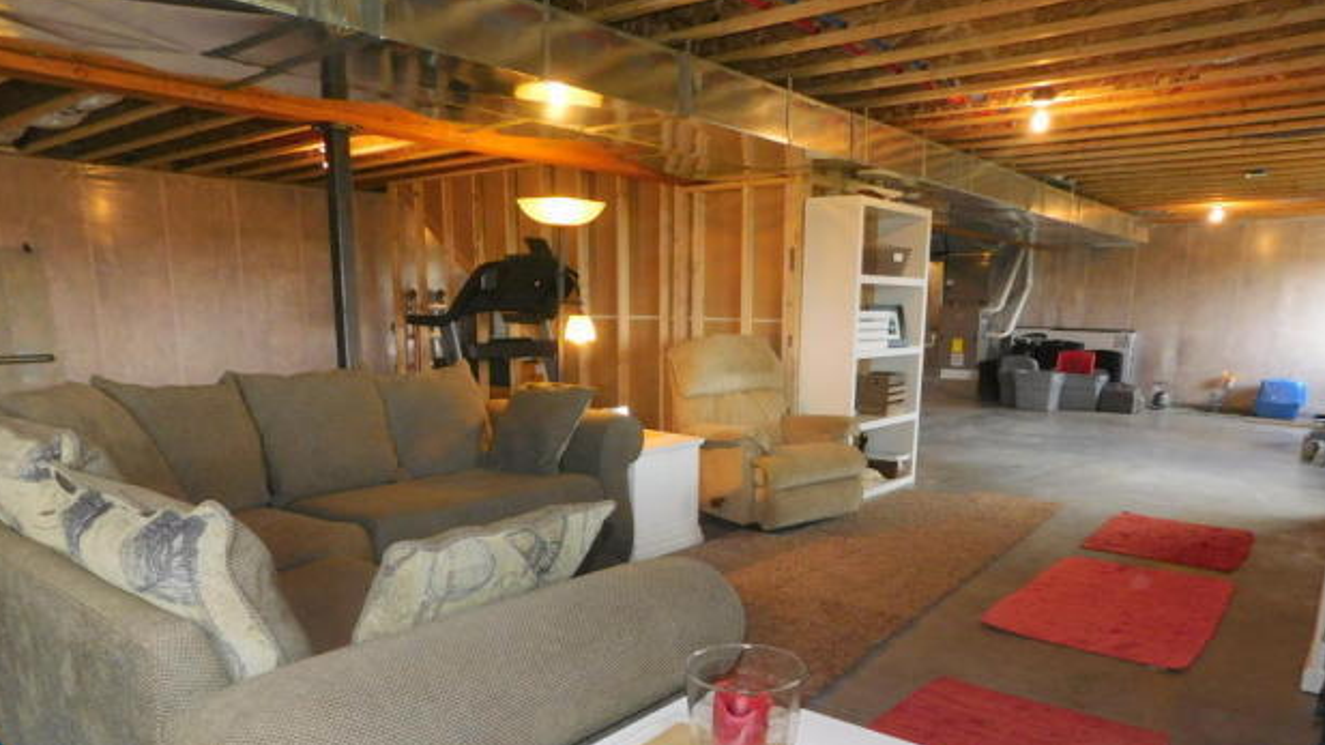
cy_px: 502
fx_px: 913
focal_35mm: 26
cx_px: 672
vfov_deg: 43.7
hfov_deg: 71.9
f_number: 3
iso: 200
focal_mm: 4
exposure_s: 1/30
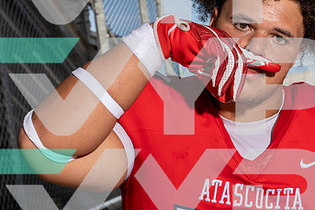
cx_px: 218
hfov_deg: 18.5
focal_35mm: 110
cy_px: 87
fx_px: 963
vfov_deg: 12.5
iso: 160
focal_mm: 65
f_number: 10
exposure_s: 1/250
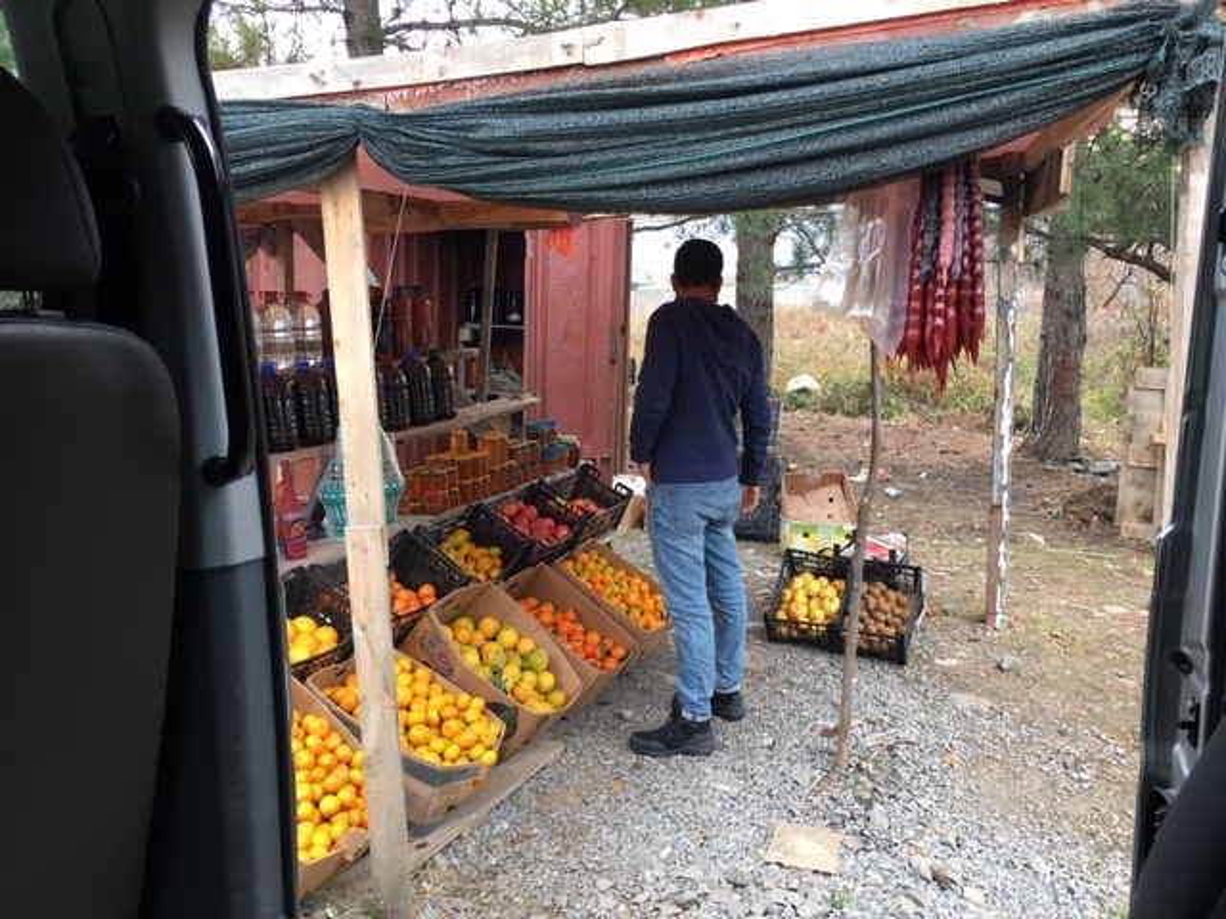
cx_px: 613
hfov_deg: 61.7
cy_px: 460
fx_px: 1027
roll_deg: +0.3
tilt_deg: -10.5
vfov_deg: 48.2
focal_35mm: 29
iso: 32
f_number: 2.2
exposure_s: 1/33
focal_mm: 4.15
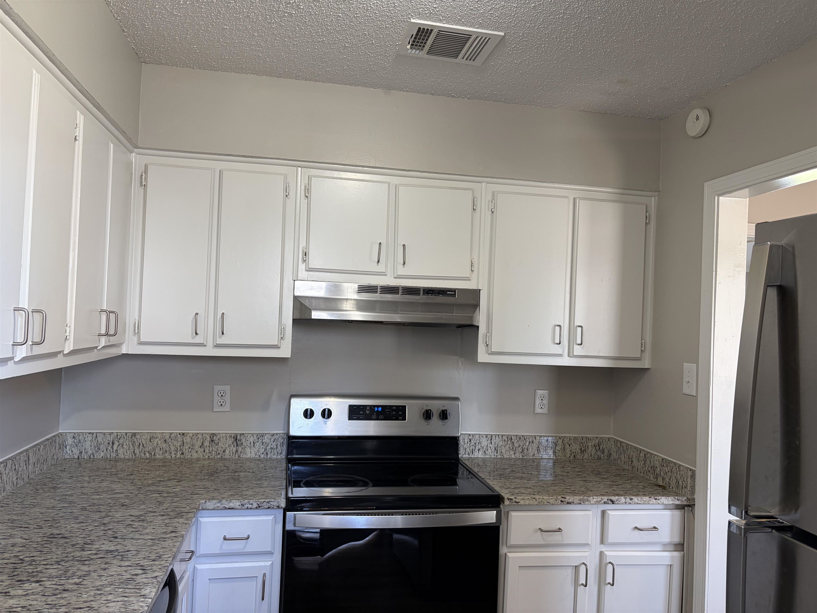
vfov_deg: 53.1
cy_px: 306
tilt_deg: +2.0
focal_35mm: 26
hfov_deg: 67.3
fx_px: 614
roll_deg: -2.4
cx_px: 408
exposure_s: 1/60
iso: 125
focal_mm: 5.96
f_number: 1.6
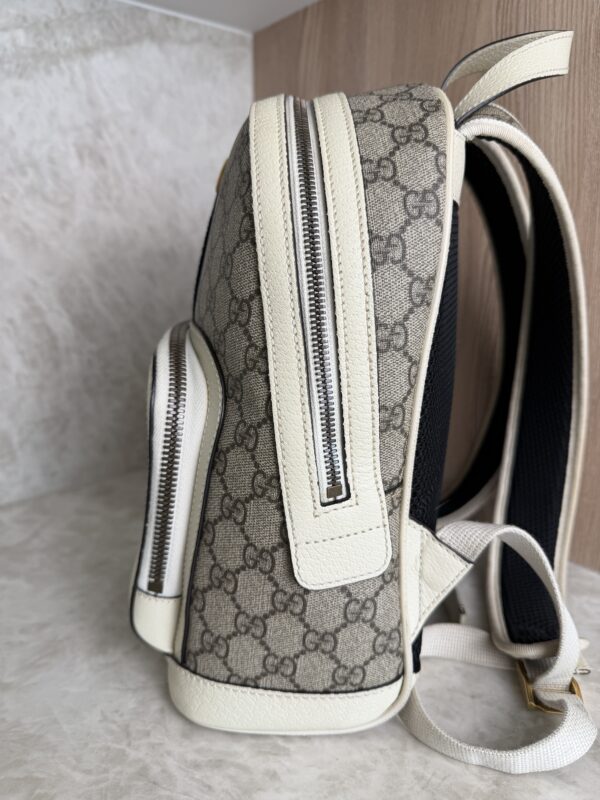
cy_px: 400
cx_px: 300
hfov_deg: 56.8
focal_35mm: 24
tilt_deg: -13.2
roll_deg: +0.6
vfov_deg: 71.6
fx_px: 555
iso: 50
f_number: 1.78
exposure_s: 1/120
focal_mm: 6.76
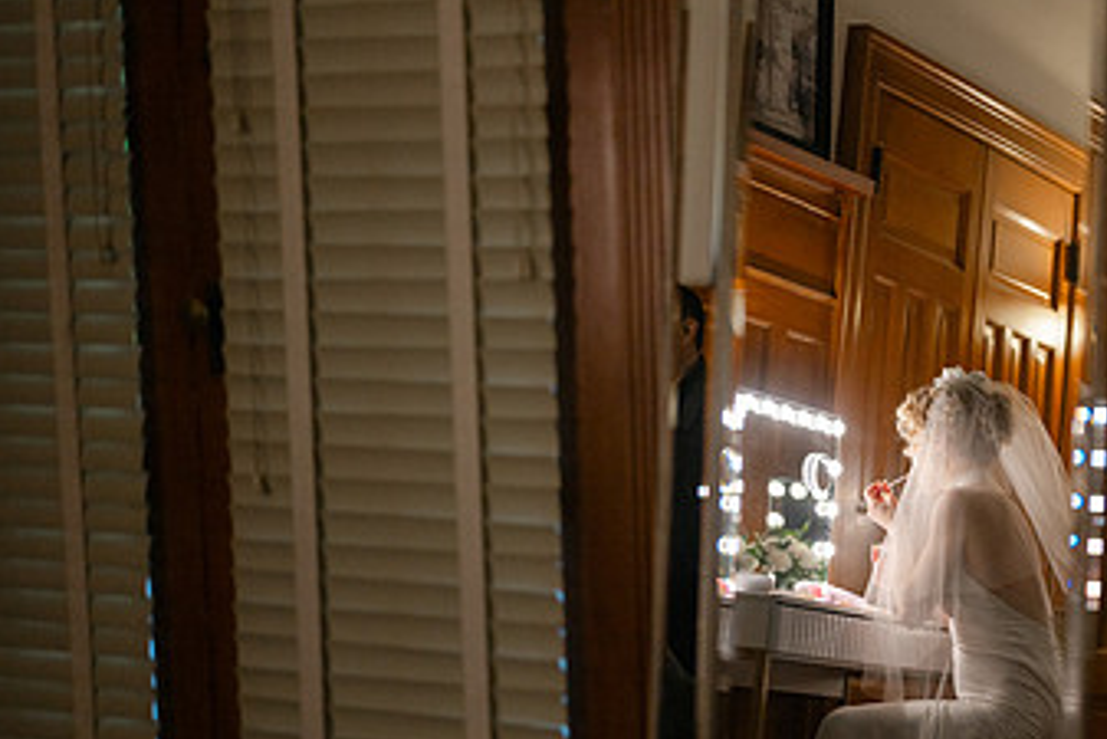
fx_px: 2646
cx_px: 946
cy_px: 461
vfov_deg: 15.9
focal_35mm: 86
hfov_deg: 23.2
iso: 250
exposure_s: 1/320
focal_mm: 50
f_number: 1.8
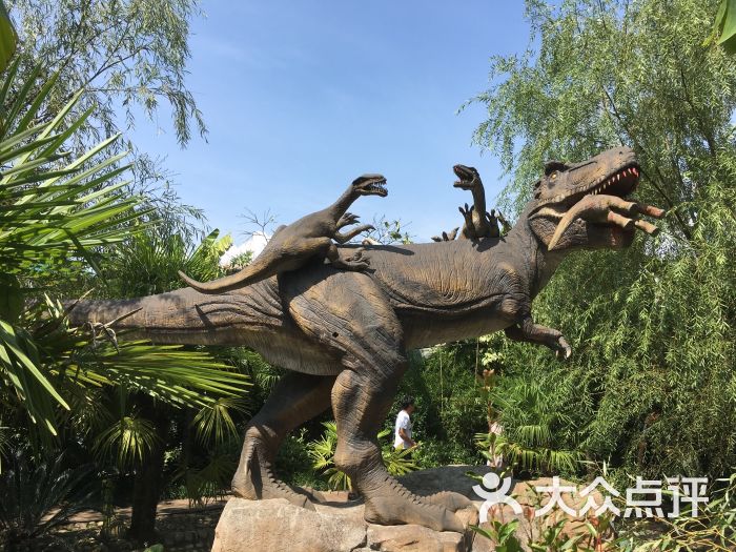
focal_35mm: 29
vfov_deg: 48.2
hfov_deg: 61.7
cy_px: 276
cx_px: 368
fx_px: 617
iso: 25
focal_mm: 4.15
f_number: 2.2
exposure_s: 1/1221
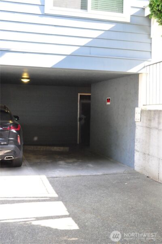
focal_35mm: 45
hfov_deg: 29.8
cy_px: 122
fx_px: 305
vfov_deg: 43.7
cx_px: 81
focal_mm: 30
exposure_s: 1/160
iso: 3200
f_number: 6.3
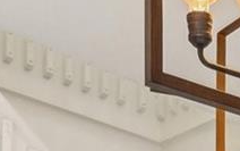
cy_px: 493
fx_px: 805
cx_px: 341
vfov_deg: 8.5
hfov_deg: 15.8
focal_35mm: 123
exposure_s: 1/20
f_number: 8
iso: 400
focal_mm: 16
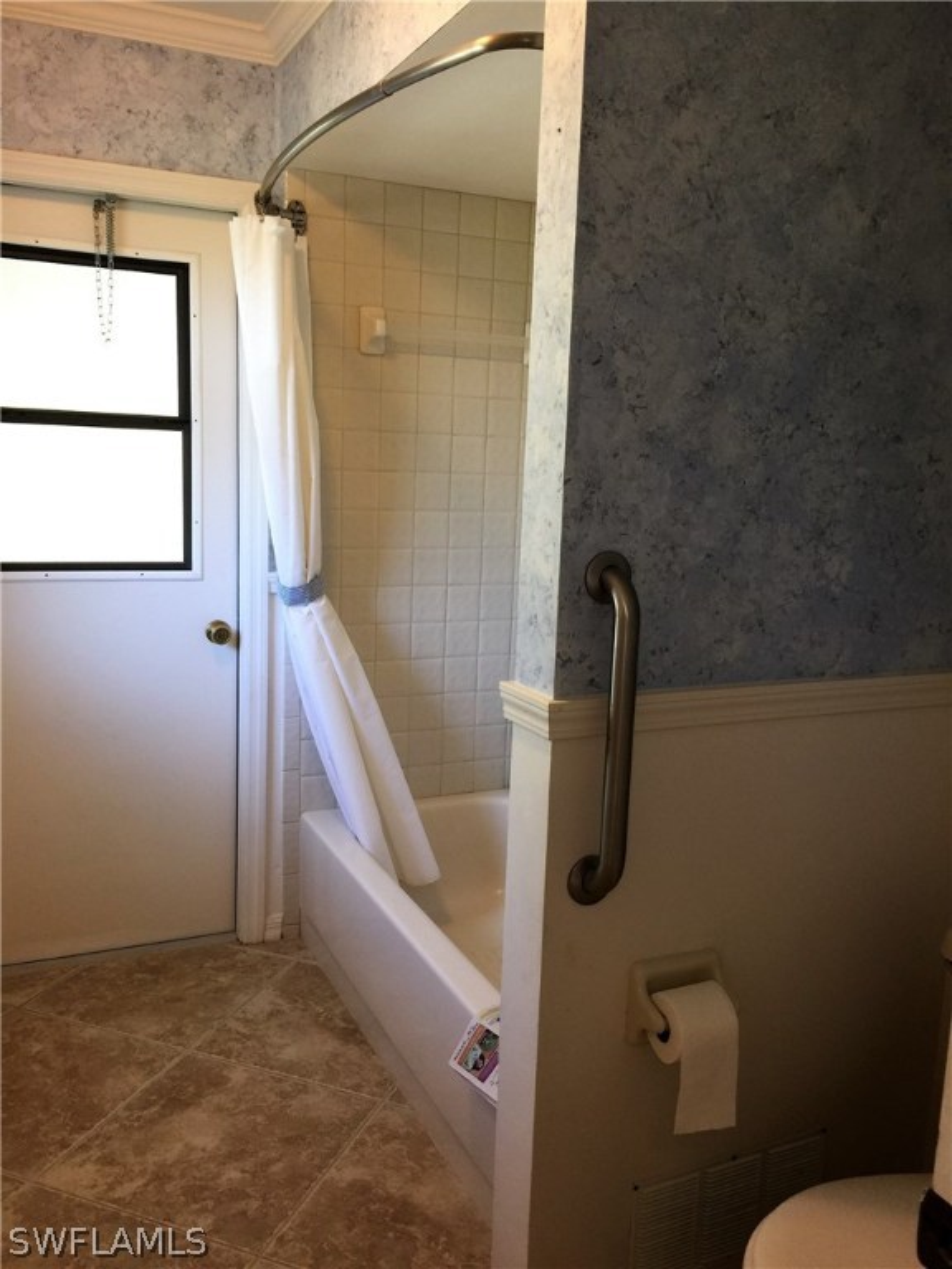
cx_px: 476
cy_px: 634
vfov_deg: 61.7
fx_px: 1063
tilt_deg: -8.4
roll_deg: -1.4
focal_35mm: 29
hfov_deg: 48.2
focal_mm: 4.15
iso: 32
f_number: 2.2
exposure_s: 1/15
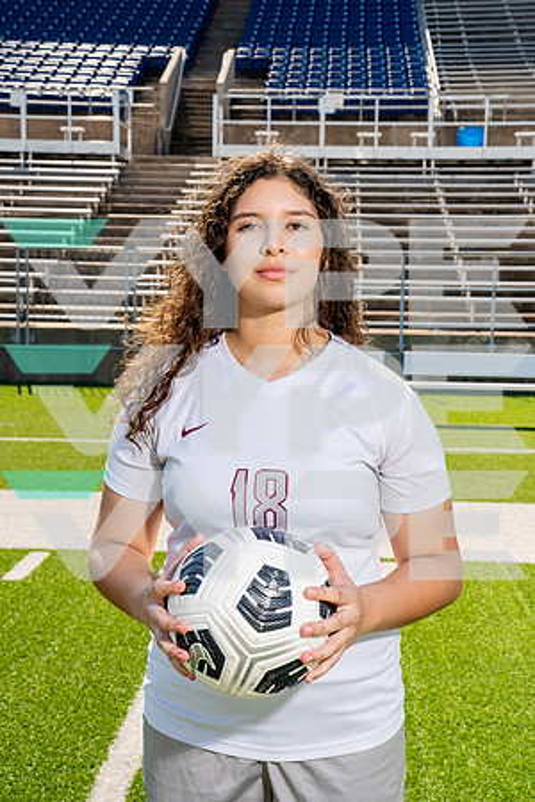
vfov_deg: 33.9
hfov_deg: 23.0
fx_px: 1315
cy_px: 401
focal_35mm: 59
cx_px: 268
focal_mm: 59
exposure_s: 1/250
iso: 320
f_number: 11
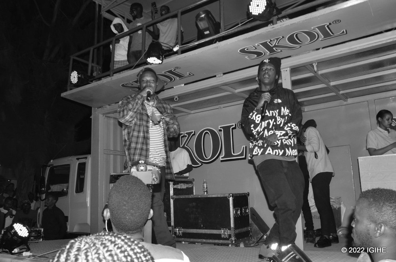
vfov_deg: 43.5
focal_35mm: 30
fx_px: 329
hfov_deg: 62.0
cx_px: 198
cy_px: 131
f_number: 7.1
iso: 1250
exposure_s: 1/80
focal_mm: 20
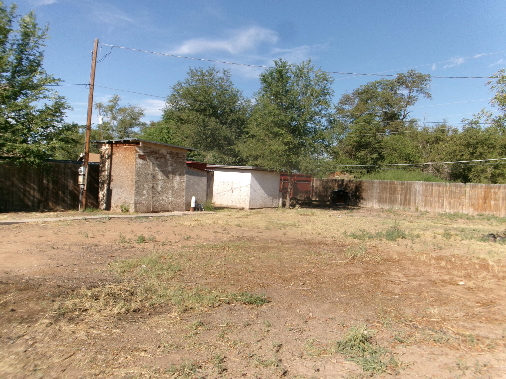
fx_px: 409
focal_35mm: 28
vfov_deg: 49.7
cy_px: 190
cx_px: 253
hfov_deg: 63.4
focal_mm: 5.1
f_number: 10.8
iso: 100
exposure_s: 1/140
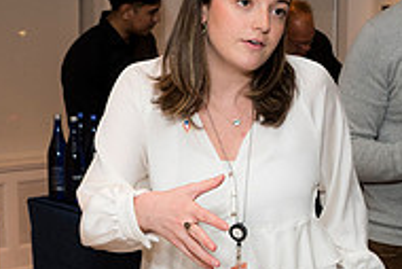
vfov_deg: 16.8
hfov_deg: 24.6
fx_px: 905
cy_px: 179
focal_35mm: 81
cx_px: 334
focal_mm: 24
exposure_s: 1/125
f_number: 5
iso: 800
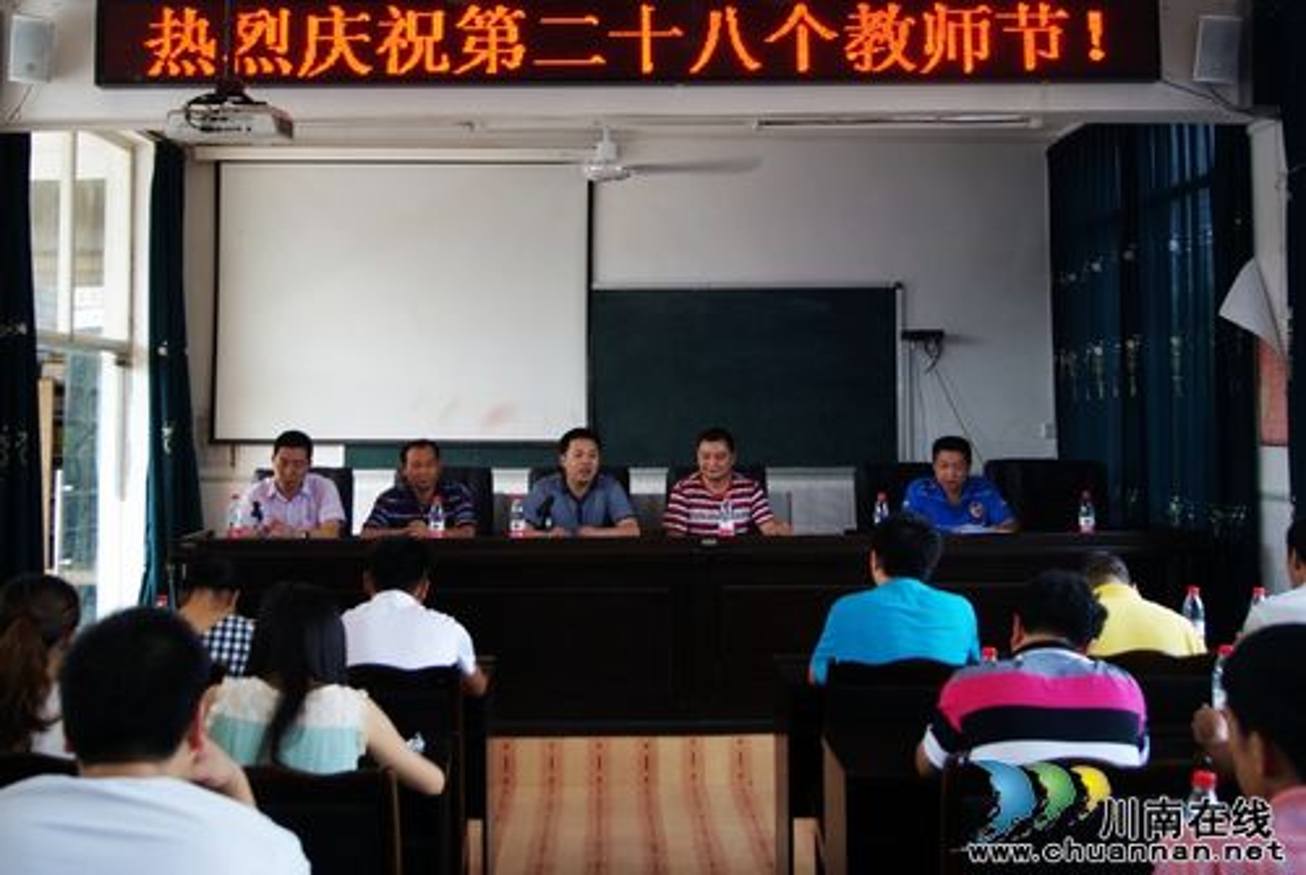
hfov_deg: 53.1
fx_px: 1308
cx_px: 653
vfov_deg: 37.0
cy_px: 438
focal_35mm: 36
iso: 100
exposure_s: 1/40
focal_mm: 24
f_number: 4
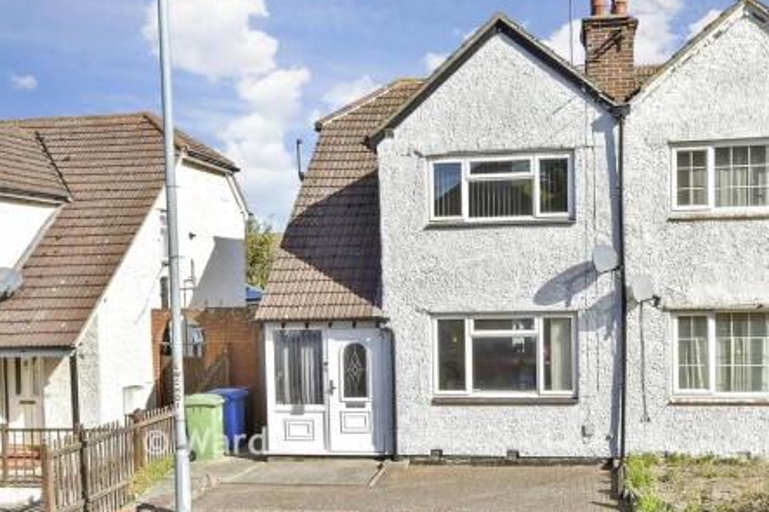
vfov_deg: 44.9
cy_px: 253
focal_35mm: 29
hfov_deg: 63.6
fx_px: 619
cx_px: 411
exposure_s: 1/400
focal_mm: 18
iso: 500
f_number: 10
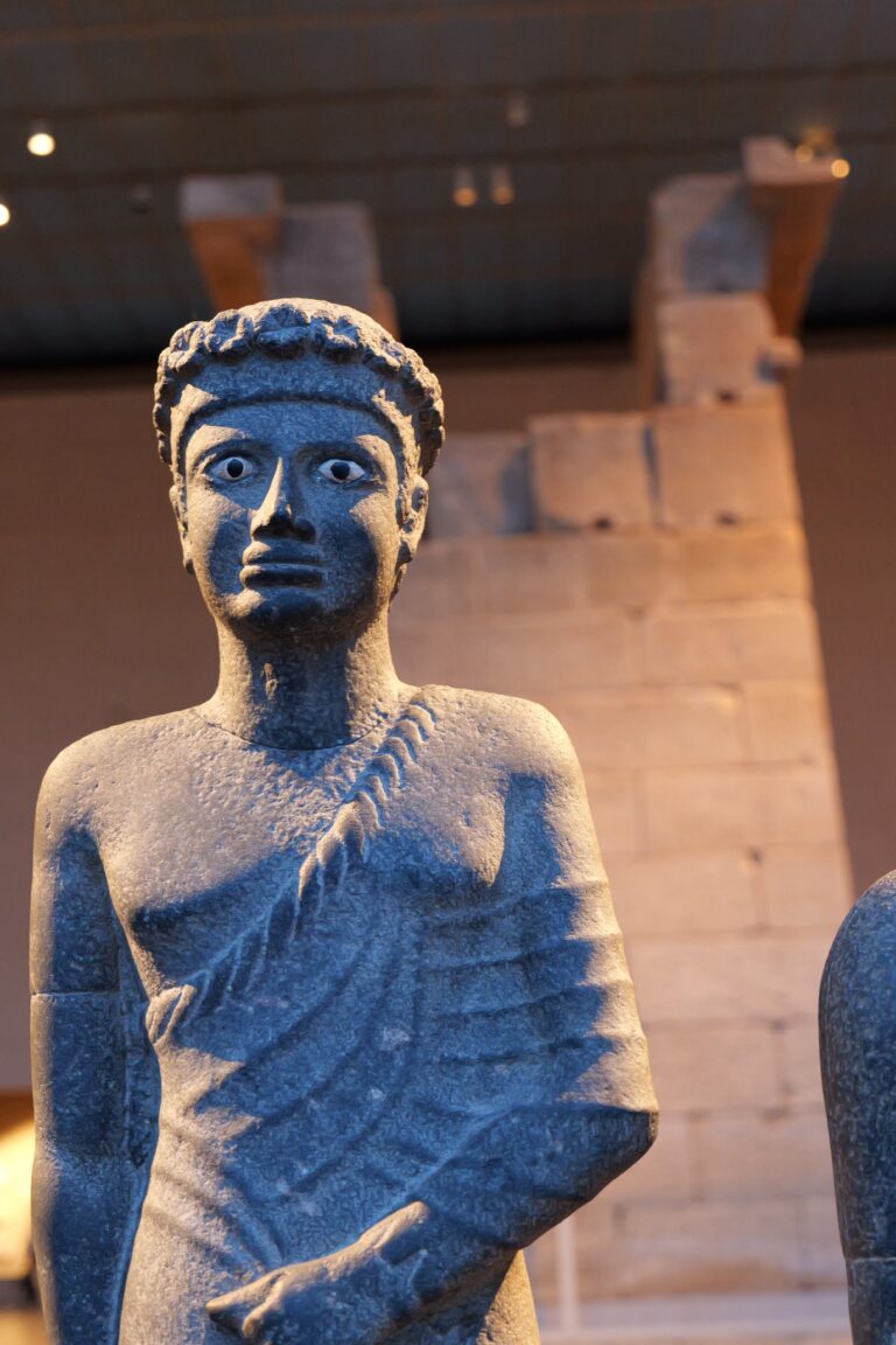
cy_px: 672
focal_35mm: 60
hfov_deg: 22.6
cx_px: 448
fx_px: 2240
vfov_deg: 33.4
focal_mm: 60
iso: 6400
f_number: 5.6
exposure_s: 1/20
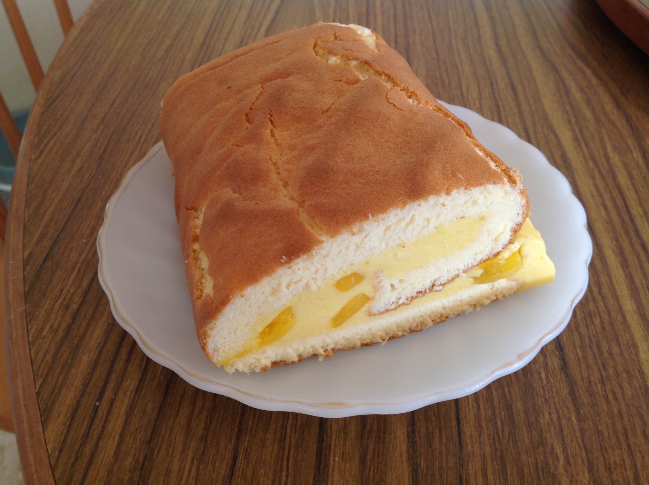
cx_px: 324
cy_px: 242
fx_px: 655
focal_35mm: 35
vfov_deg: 40.6
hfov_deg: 52.7
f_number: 2.4
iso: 50
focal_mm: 4.28
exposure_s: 1/15
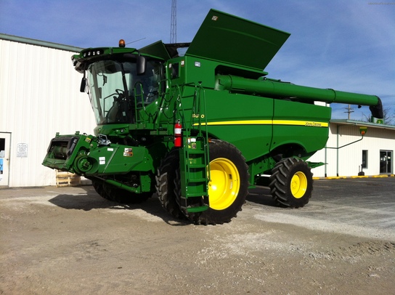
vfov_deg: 40.6
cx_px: 198
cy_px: 148
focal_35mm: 35
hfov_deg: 52.7
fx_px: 399
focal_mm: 3.85
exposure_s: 1/2320
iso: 80
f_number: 2.8
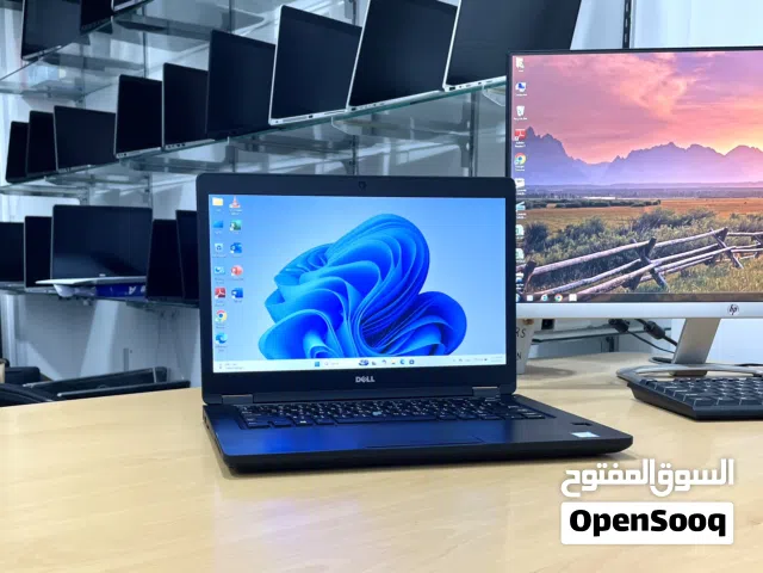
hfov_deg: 67.3
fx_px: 573
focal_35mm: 26
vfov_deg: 53.1
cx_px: 382
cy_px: 286
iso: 80
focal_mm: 4.2
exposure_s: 1/75
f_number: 1.6
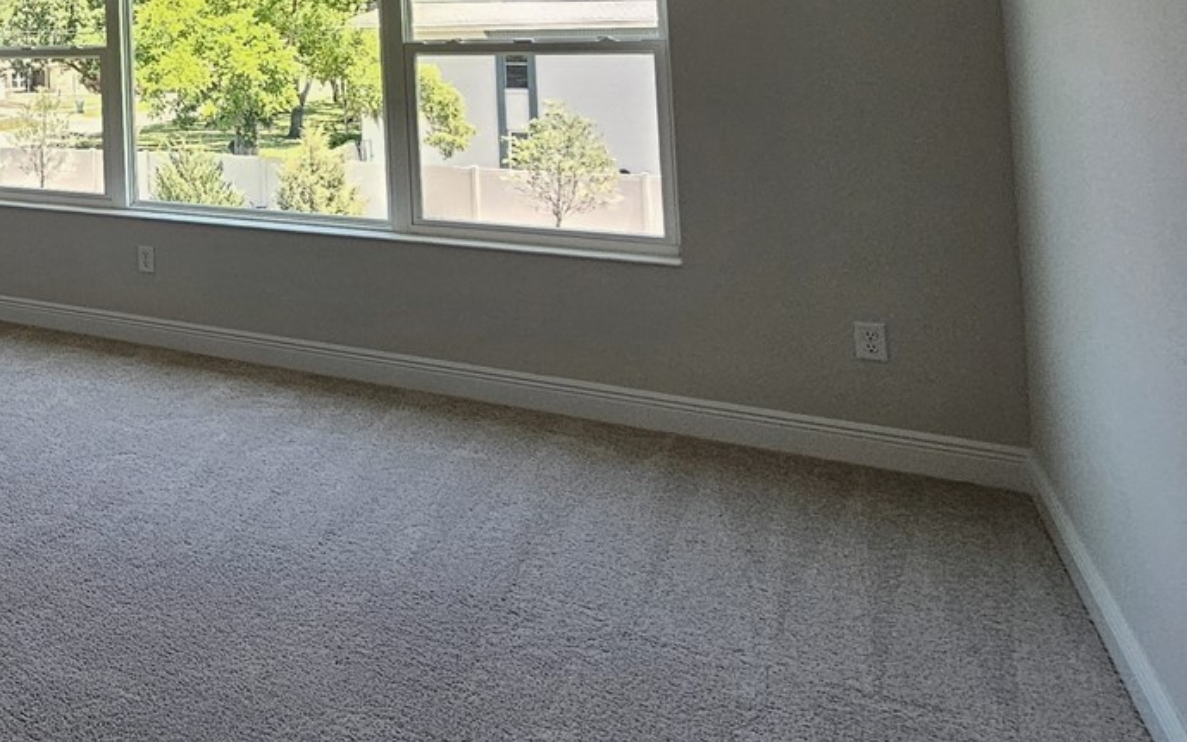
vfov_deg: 35.1
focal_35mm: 32
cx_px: -176
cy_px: -28
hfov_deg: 43.1
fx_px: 1035
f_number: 2.2
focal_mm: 2.2
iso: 100
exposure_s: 1/120
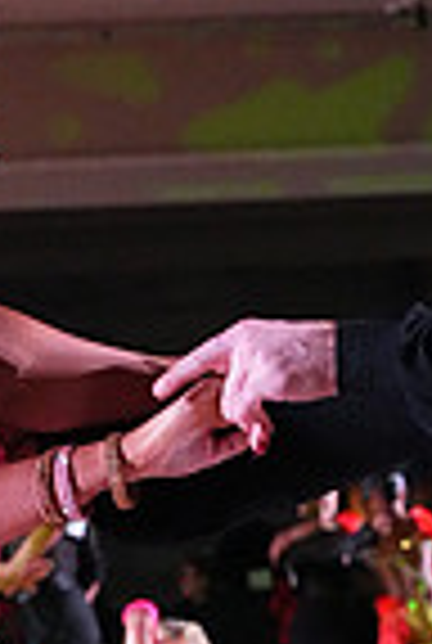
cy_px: 905
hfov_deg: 4.9
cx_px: 232
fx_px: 5069
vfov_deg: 7.2
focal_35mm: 283
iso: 12800
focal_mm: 70
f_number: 5.6
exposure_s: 1/400
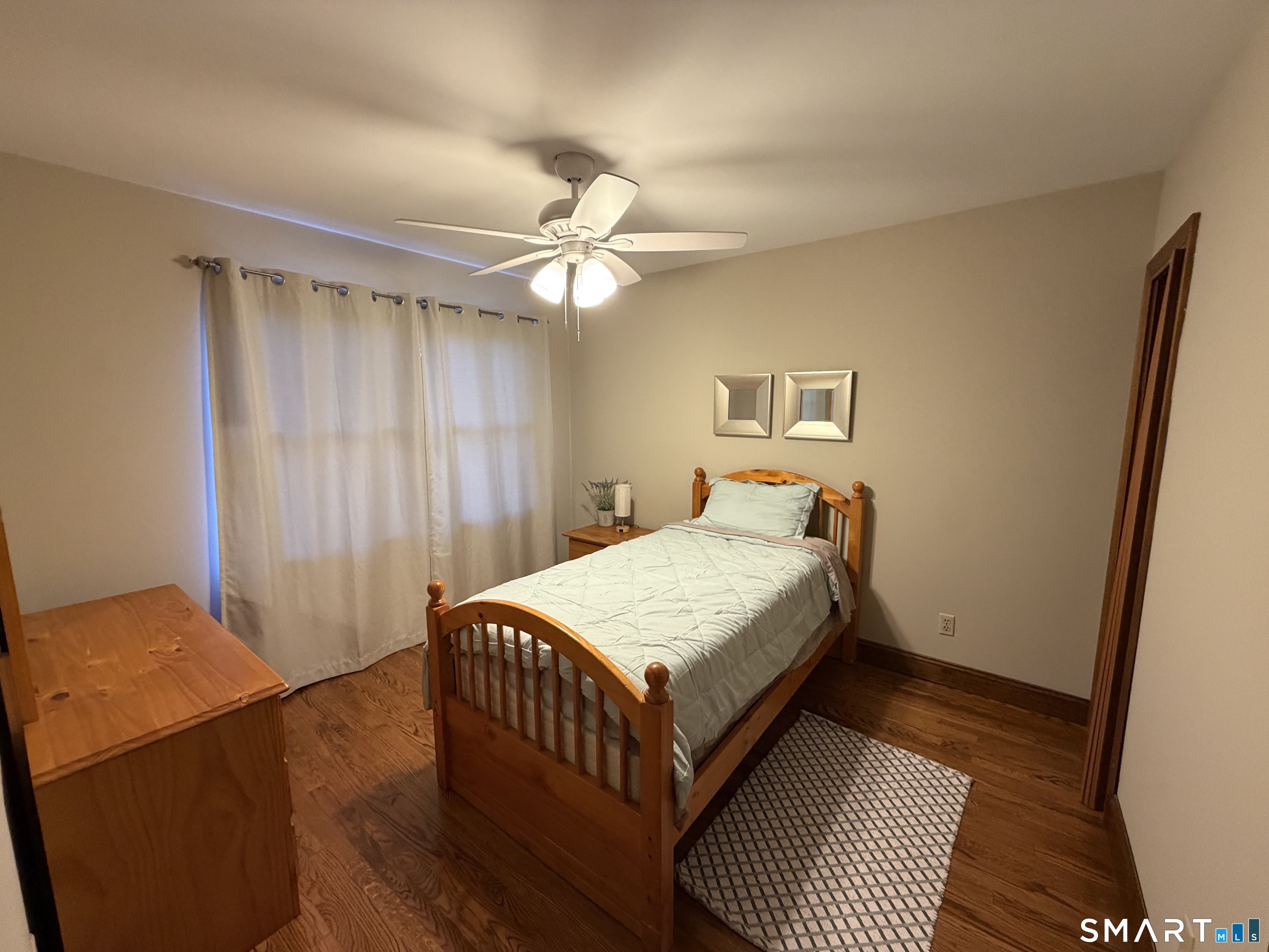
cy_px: 476
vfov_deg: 85.7
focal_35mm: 14
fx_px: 513
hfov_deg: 102.1
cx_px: 634
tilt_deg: -8.0
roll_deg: +0.5
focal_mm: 2.22
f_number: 2.2
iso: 320
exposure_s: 1/60
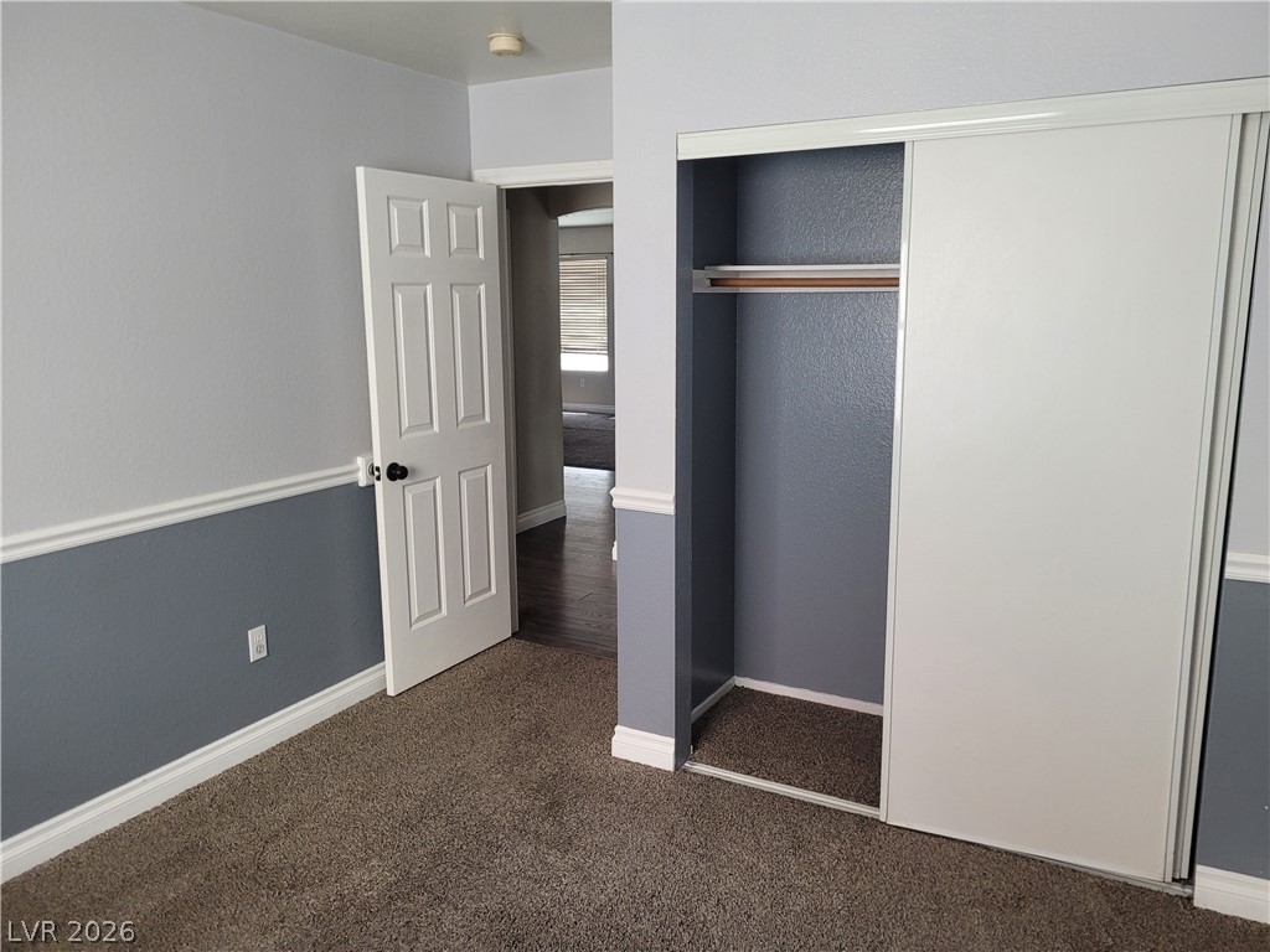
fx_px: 954
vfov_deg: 53.1
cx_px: 635
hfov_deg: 67.3
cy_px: 476
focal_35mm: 26
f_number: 1.8
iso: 250
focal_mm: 5.4
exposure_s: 1/120
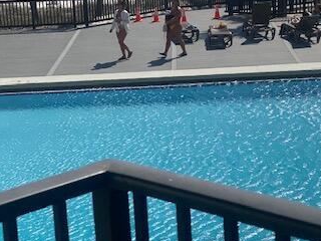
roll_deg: +1.2
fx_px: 964
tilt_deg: -13.8
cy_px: 126
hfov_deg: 18.9
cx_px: 192
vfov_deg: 14.2
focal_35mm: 104
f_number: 2
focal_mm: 6
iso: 25
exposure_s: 1/3690
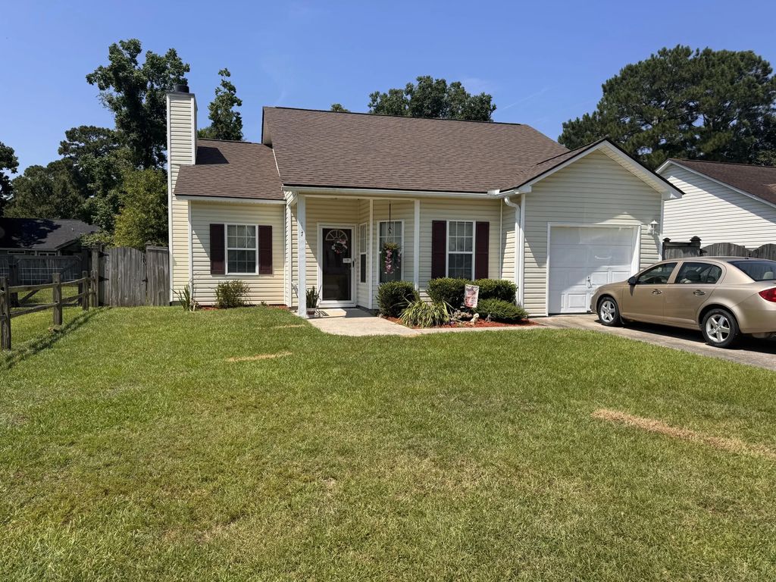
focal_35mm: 24
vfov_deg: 56.8
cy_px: 291
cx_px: 388
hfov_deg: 71.6
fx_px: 538
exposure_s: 1/4950
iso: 80
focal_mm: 6.76
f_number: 1.78
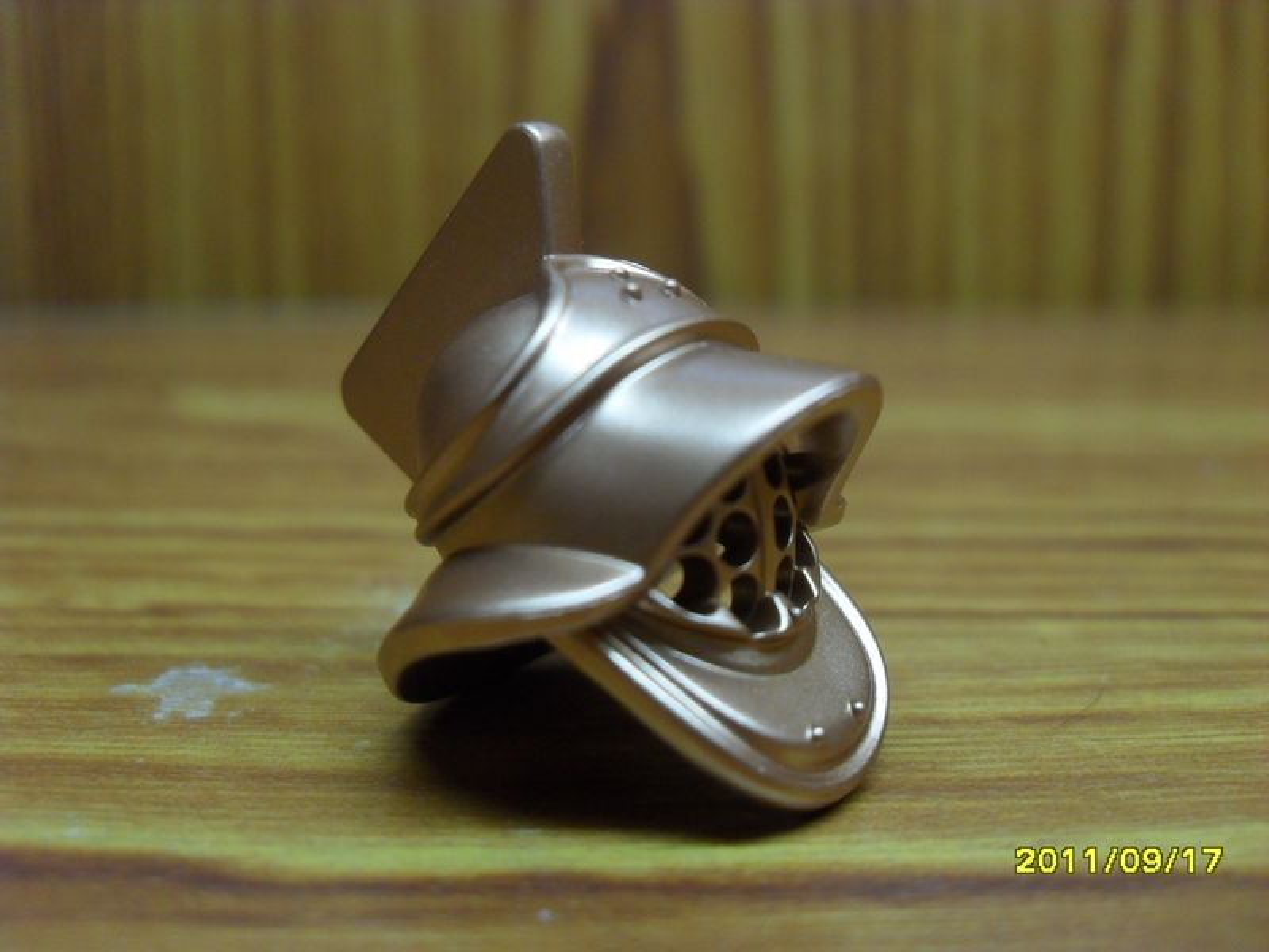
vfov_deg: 40.7
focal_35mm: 35
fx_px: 1283
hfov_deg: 52.6
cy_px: 476
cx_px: 634
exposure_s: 1/45
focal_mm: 6.2
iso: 200
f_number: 2.8
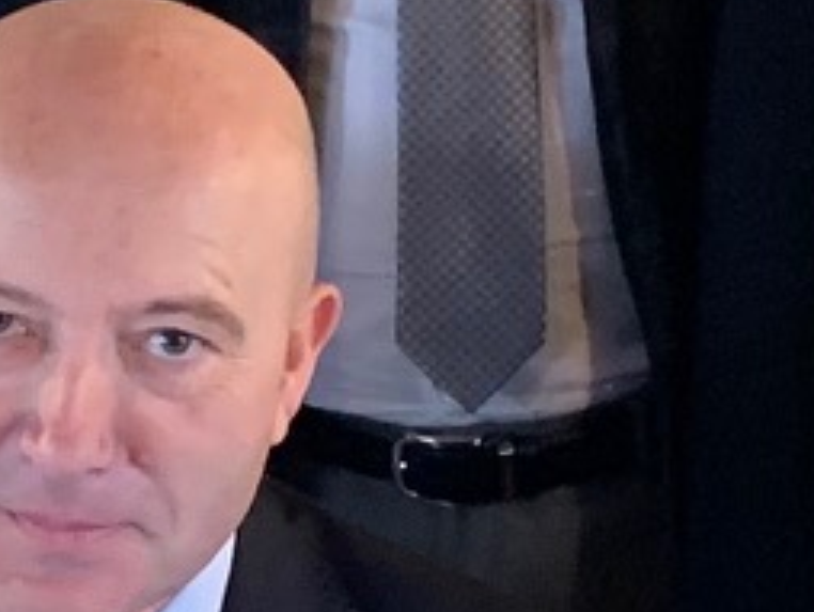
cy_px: 702
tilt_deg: -13.5
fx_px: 4849
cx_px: -215
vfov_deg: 7.2
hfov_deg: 9.4
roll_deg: +0.7
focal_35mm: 206
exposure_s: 1/33
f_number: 1.8
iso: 320
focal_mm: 4.25
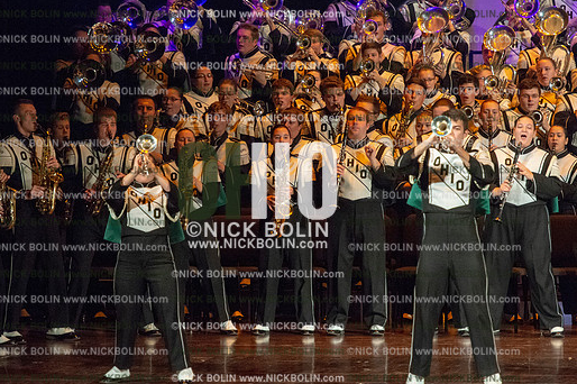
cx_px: 257
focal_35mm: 282
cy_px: 195
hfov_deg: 7.3
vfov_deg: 4.9
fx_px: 4517
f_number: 5.6
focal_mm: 250
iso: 8000
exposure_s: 1/320
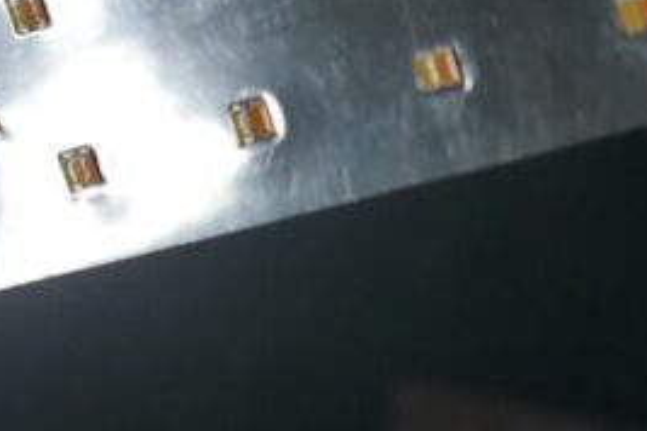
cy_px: -36
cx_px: -15
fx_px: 1653
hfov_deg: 21.3
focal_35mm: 92
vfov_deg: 14.5
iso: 200
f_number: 1.7
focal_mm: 10.9
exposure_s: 1/100
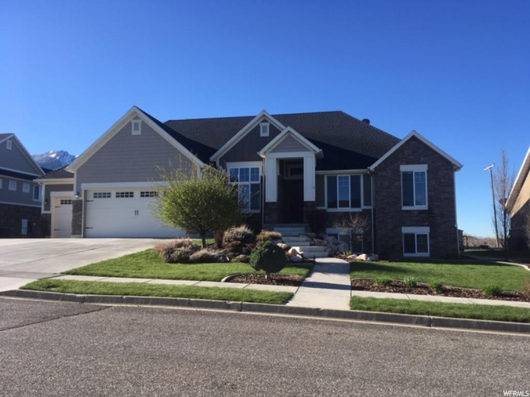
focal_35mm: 29
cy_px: 198
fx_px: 444
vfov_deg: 48.2
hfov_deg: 61.7
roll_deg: -0.3
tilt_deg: +3.2
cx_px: 265
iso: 25
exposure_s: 1/864
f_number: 2.2
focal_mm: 4.15
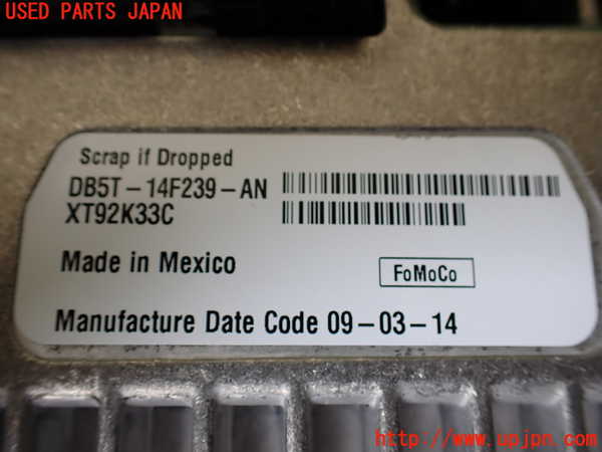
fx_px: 522
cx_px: 301
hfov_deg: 60.0
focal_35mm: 30
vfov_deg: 46.8
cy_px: 226
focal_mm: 5.4
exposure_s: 1/125
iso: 100
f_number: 2.3
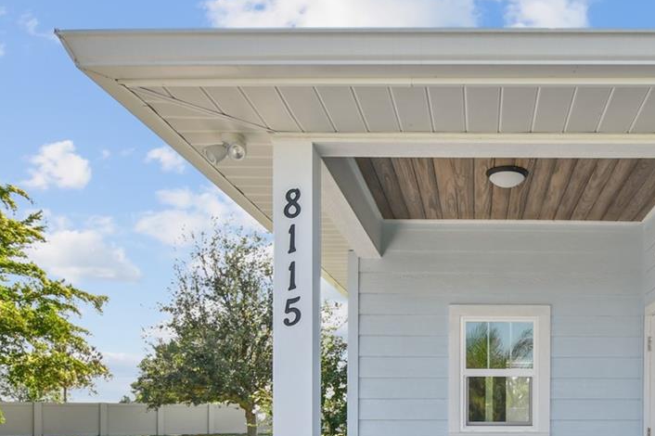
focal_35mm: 34
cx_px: 489
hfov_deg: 53.4
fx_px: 618
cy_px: 431
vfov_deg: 35.3
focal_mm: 10
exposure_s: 1/100
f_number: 7.1
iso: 100
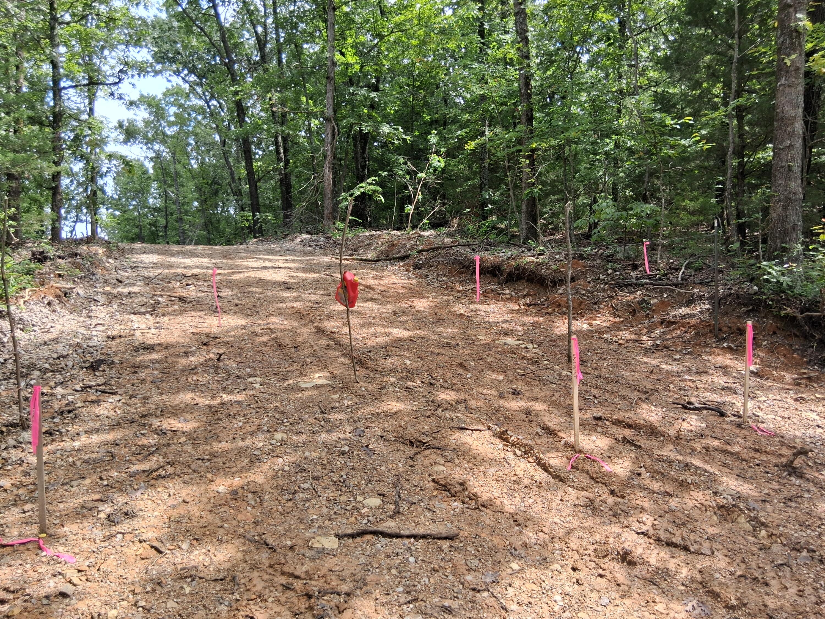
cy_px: 310
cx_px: 412
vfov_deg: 53.1
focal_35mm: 26
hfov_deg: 67.3
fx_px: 620
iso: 25
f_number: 1.8
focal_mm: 3.98
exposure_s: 1/140
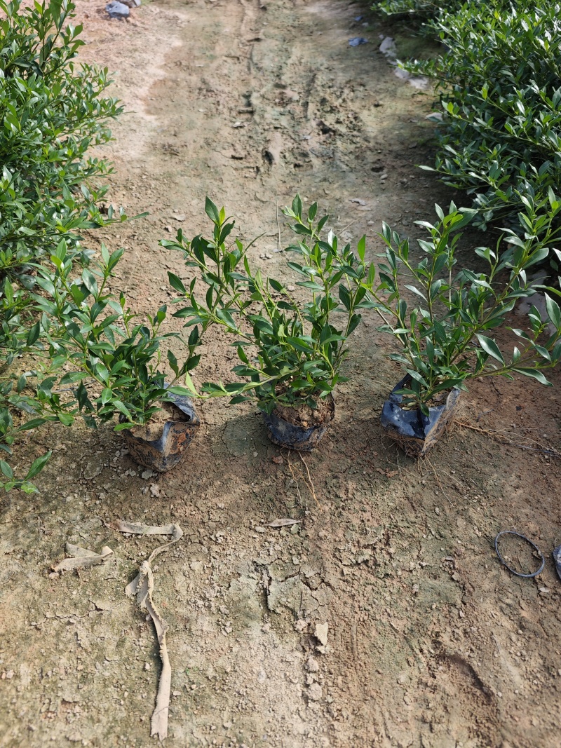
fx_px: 497
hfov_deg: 58.9
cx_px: 280
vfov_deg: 73.9
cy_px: 374
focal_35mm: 23
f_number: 1.6
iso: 50
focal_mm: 6.55
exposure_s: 1/1173
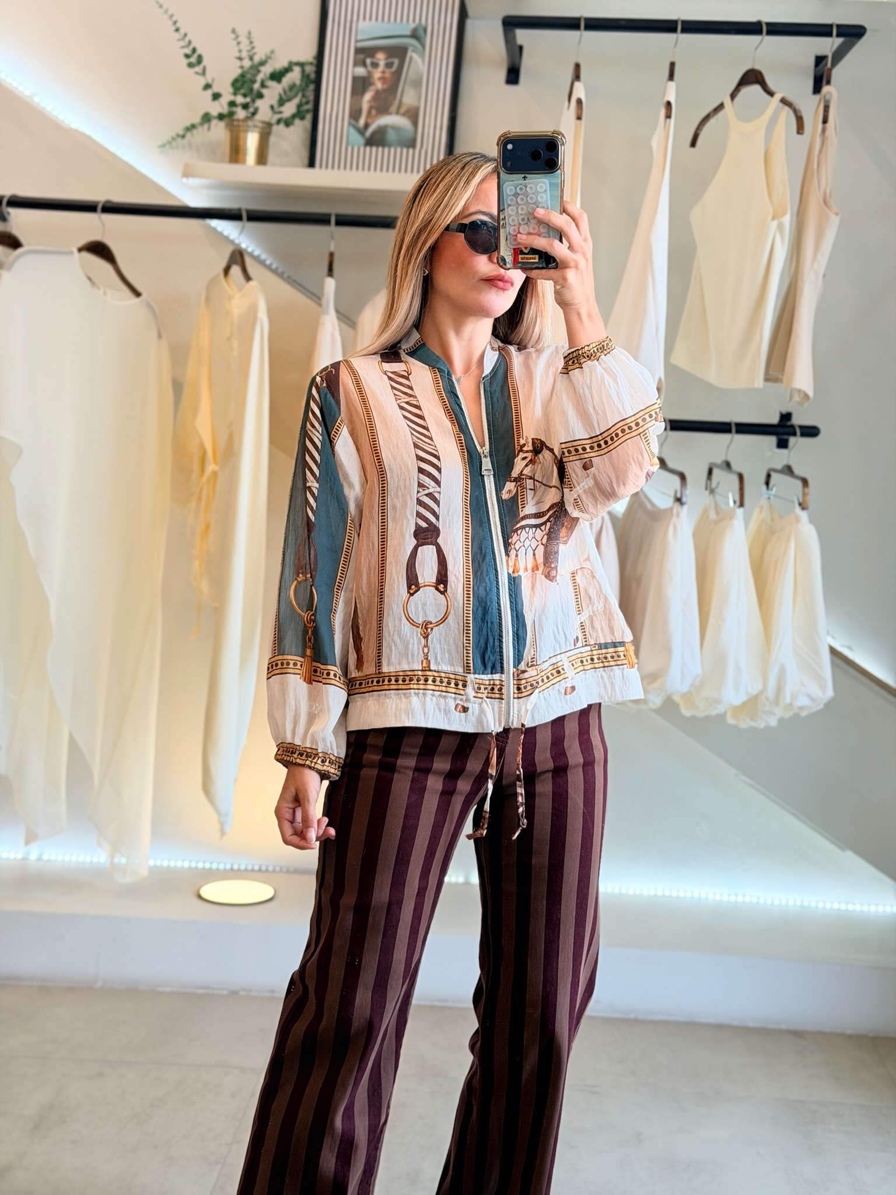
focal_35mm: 48
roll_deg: -2.5
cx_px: 448
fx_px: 1657
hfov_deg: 30.3
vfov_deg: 39.7
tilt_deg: -22.4
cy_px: 598
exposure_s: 1/134
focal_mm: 6.76
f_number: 1.78
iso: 80
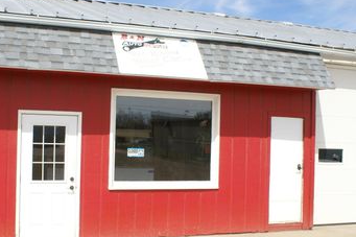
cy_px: 127
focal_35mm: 44
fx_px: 435
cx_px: 137
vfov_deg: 30.5
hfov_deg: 44.2
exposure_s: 1/250
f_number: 10
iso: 100
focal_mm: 20
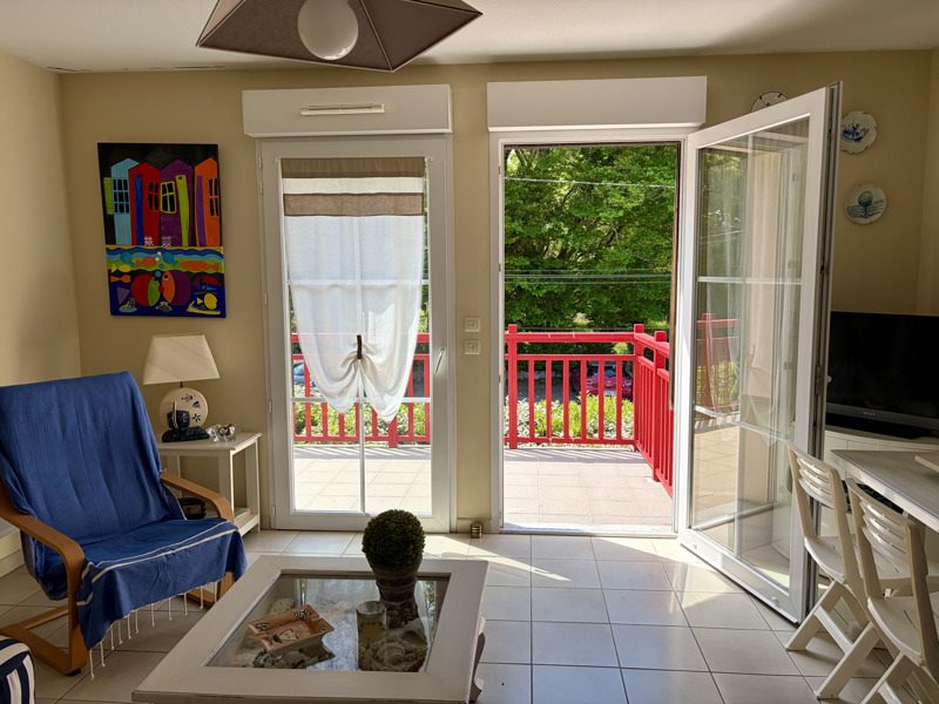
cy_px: 352
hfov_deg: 67.3
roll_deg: +0.7
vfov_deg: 53.1
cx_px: 470
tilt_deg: -6.2
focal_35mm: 26
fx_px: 705
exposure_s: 1/1032
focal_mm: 5.96
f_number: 1.6
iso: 64
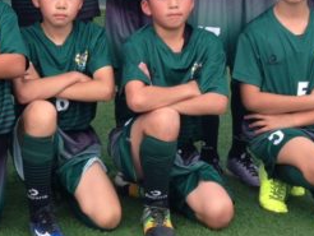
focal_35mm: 103
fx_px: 935
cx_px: -37
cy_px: -18
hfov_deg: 18.3
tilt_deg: -2.5
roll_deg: +0.1
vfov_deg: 14.1
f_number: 2.4
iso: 50
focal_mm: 4.12
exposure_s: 1/60
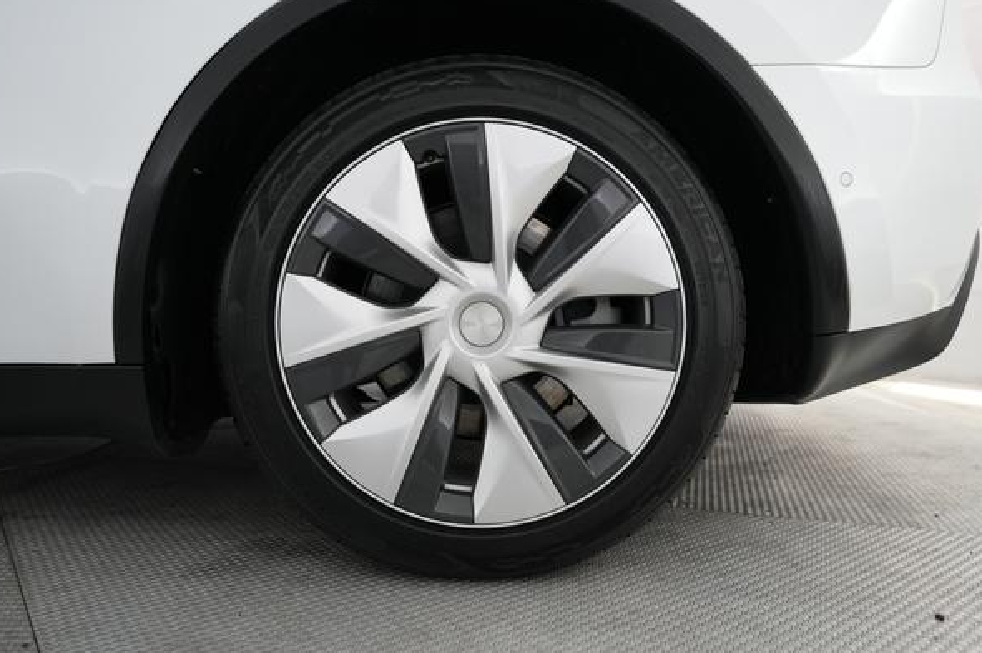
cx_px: 484
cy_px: 319
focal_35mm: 26
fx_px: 709
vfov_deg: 49.5
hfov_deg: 69.4
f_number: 2.8
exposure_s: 1/160
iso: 2000
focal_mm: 24
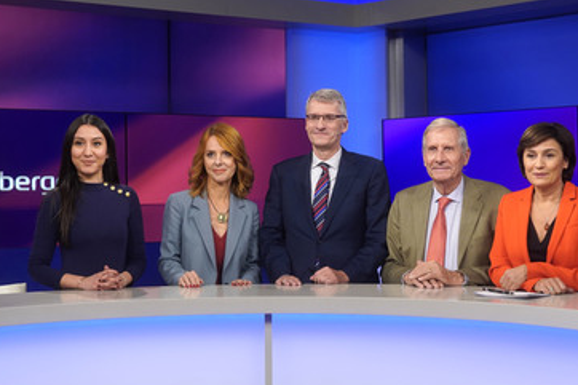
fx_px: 899
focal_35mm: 56
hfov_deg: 35.6
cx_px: 323
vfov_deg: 24.2
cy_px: 201
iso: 640
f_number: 3.2
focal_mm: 30
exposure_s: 1/125
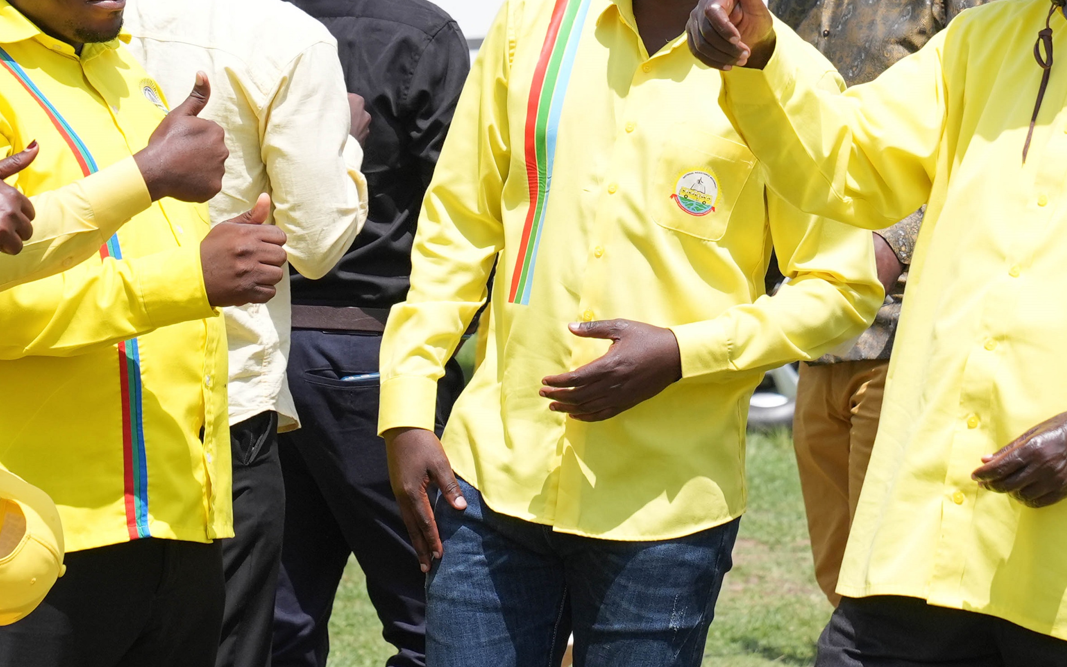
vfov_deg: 9.2
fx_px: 4158
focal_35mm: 143
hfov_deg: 14.6
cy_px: 248
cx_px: 589
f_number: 4.5
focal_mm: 66
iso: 500
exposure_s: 1/3200
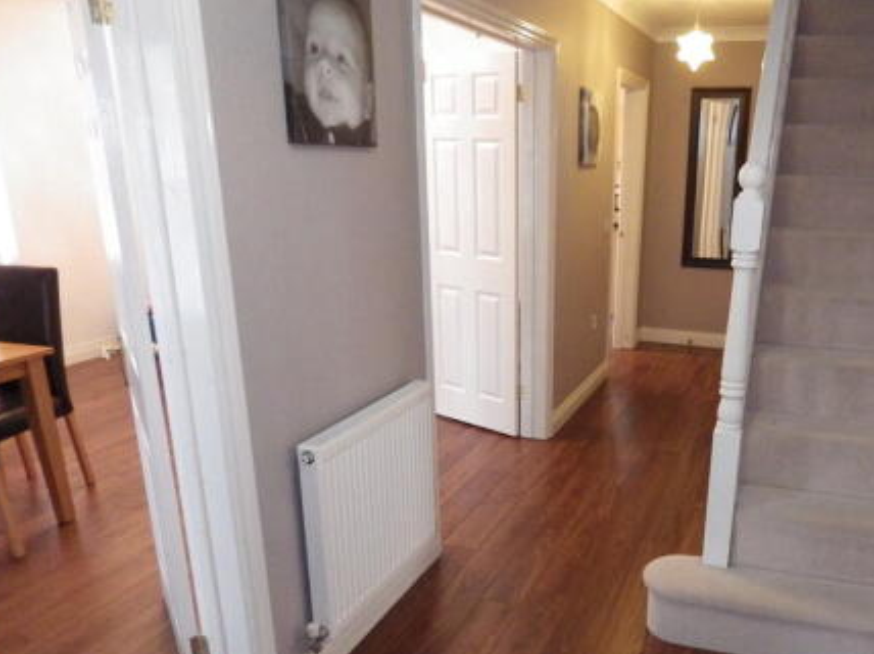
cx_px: 571
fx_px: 757
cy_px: 428
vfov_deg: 46.1
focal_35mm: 30
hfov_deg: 58.9
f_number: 3.1
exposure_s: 1/20
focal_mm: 4
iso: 1000
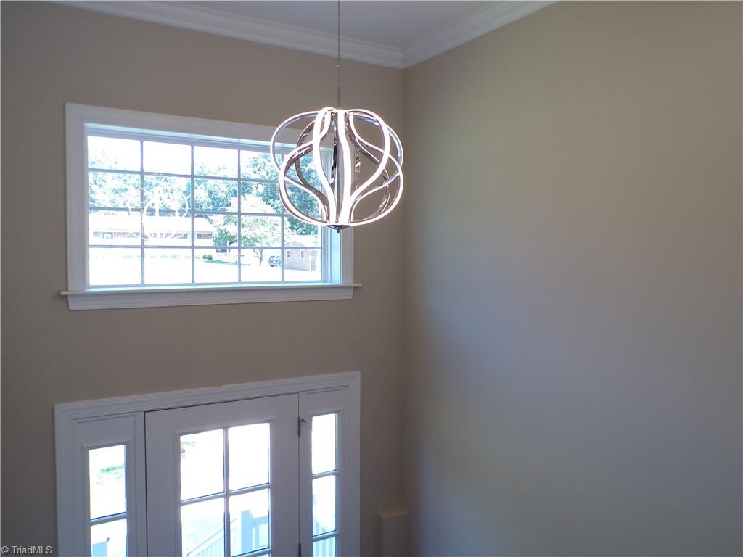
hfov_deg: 63.4
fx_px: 601
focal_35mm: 28
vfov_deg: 49.7
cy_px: 278
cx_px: 372
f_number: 3.1
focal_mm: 5
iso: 100
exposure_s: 1/40
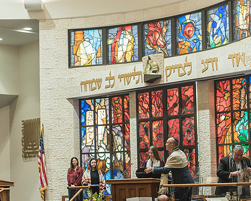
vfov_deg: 14.5
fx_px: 787
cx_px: 169
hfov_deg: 18.1
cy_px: 124
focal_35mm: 106
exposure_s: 1/100
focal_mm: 70
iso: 1600
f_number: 2.8
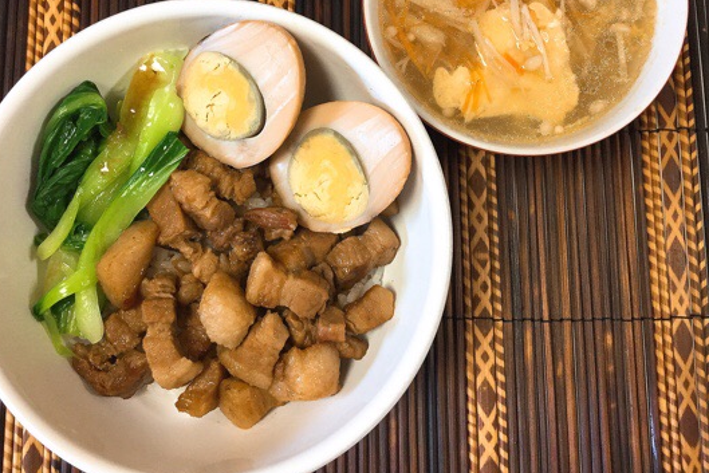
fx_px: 768
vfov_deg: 33.9
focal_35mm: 39
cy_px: 159
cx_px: 312
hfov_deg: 49.4
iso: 64
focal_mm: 3.3
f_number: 2.4
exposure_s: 1/30
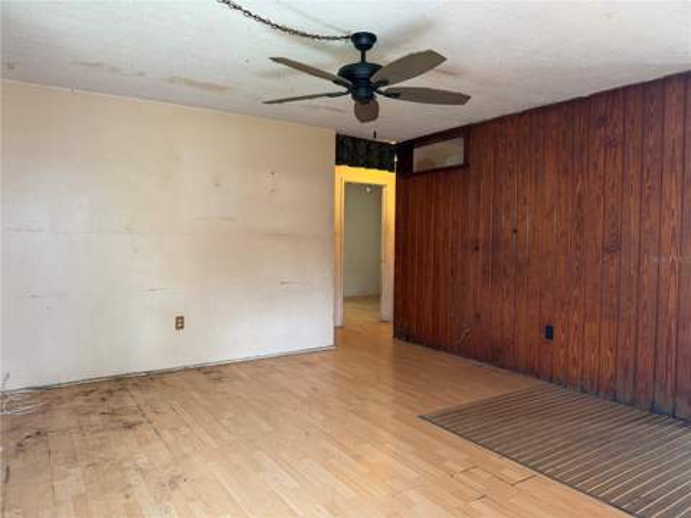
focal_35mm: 24
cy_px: 259
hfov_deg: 71.6
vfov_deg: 56.8
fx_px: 479
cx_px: 346
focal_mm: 6.76
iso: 200
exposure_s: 1/105
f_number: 1.78
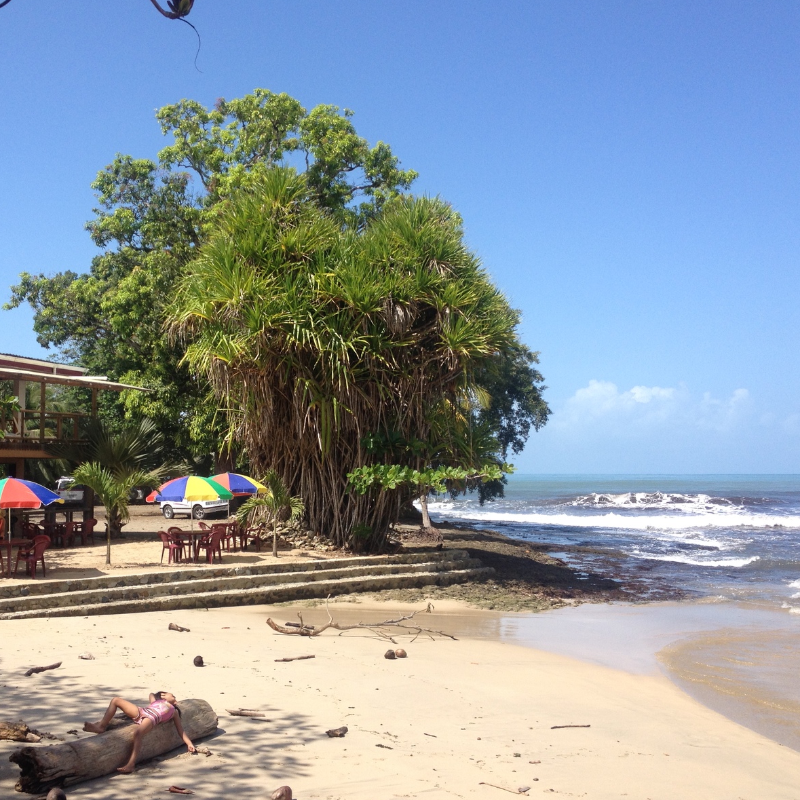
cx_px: 296
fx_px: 1098
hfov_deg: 39.7
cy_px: 400
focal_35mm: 42
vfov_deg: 40.0
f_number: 2.4
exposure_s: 1/1381
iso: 50
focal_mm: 4.28
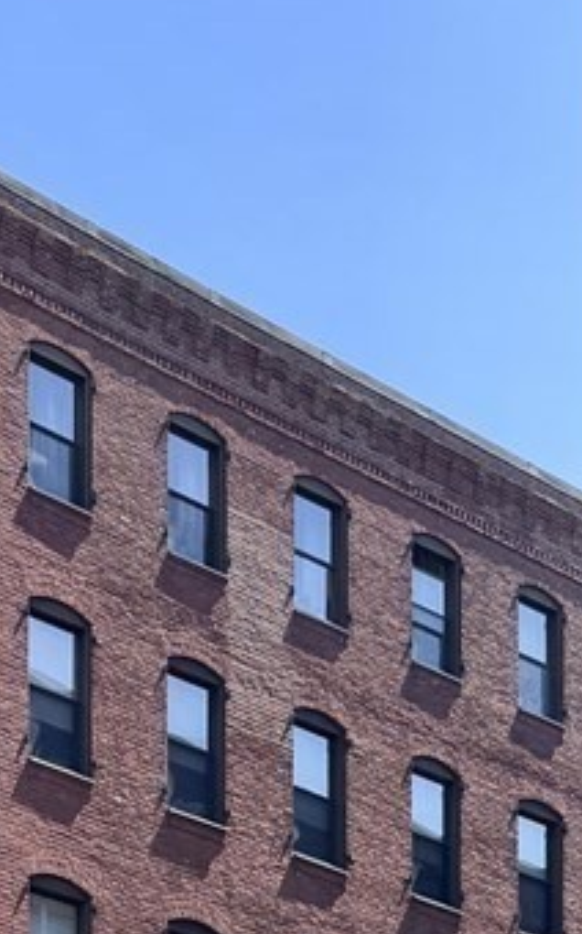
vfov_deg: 15.9
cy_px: 1582
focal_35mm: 115
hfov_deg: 11.3
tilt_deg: +3.9
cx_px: -8
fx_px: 2923
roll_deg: +0.0
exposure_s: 1/3247
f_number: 1.78
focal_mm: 6.76
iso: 80
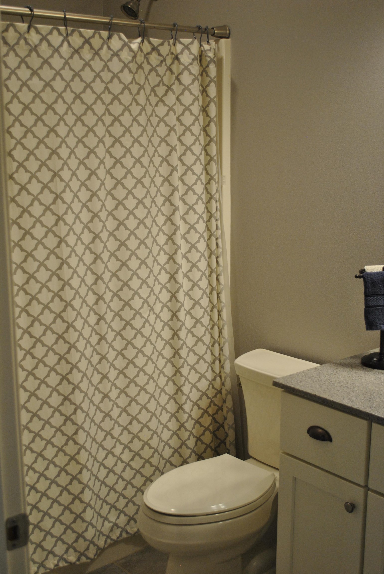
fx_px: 718
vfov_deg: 43.6
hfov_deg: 29.9
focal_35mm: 45
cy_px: 287
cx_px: 192
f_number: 4.5
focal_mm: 30
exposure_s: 1/30
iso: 450
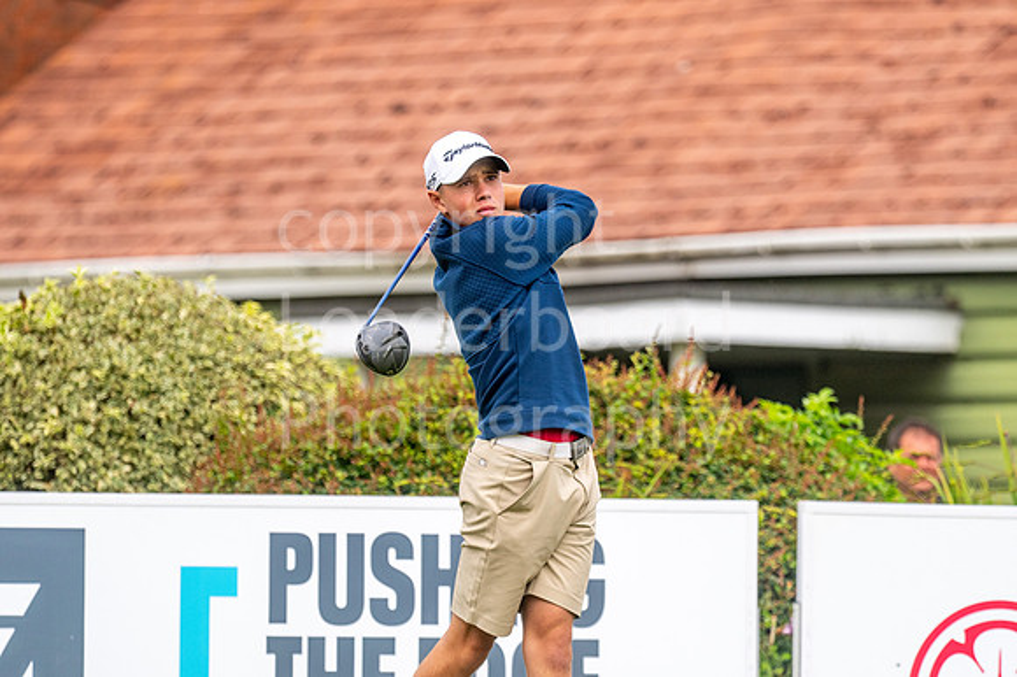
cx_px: 508
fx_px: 12705
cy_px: 338
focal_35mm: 450
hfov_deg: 4.6
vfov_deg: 3.1
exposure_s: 1/2500
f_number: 4
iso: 320
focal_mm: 300
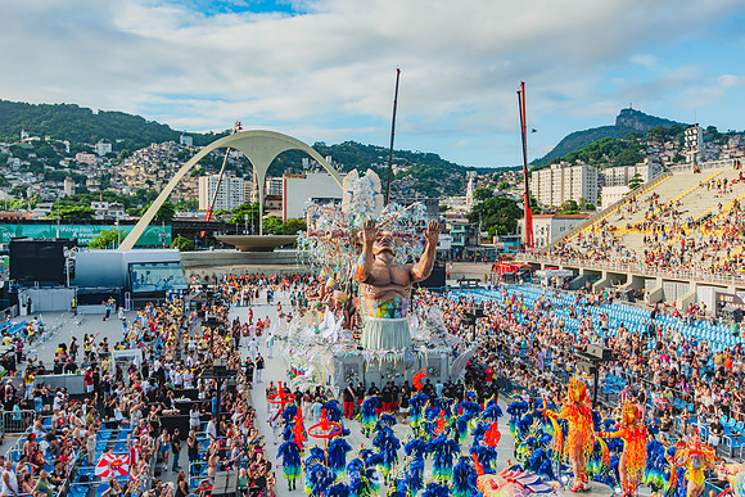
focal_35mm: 35
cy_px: 248
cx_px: 372
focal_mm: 35
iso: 200
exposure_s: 1/1000
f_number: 4
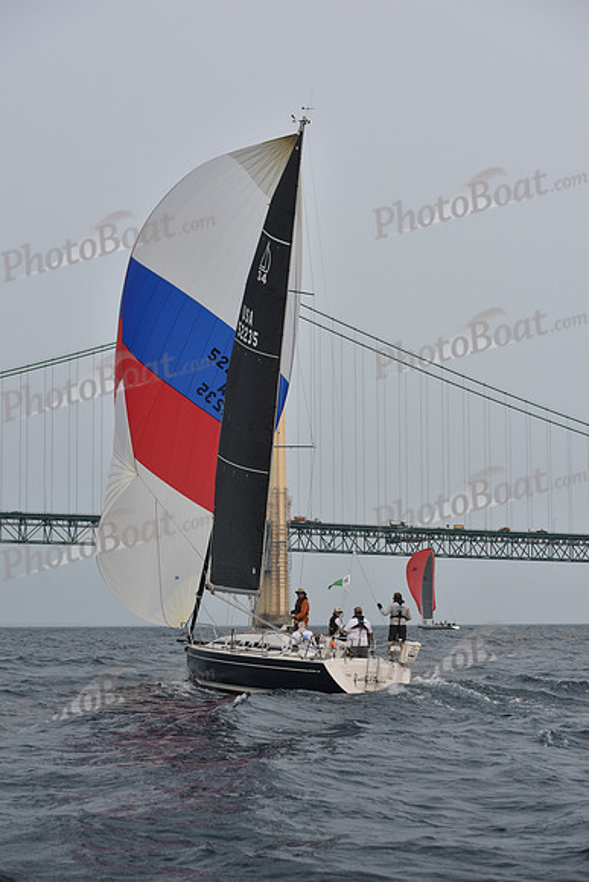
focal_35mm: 70
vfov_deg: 28.8
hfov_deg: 19.5
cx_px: 294
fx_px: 1717
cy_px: 441
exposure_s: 1/1000
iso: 250
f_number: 6.3
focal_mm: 70
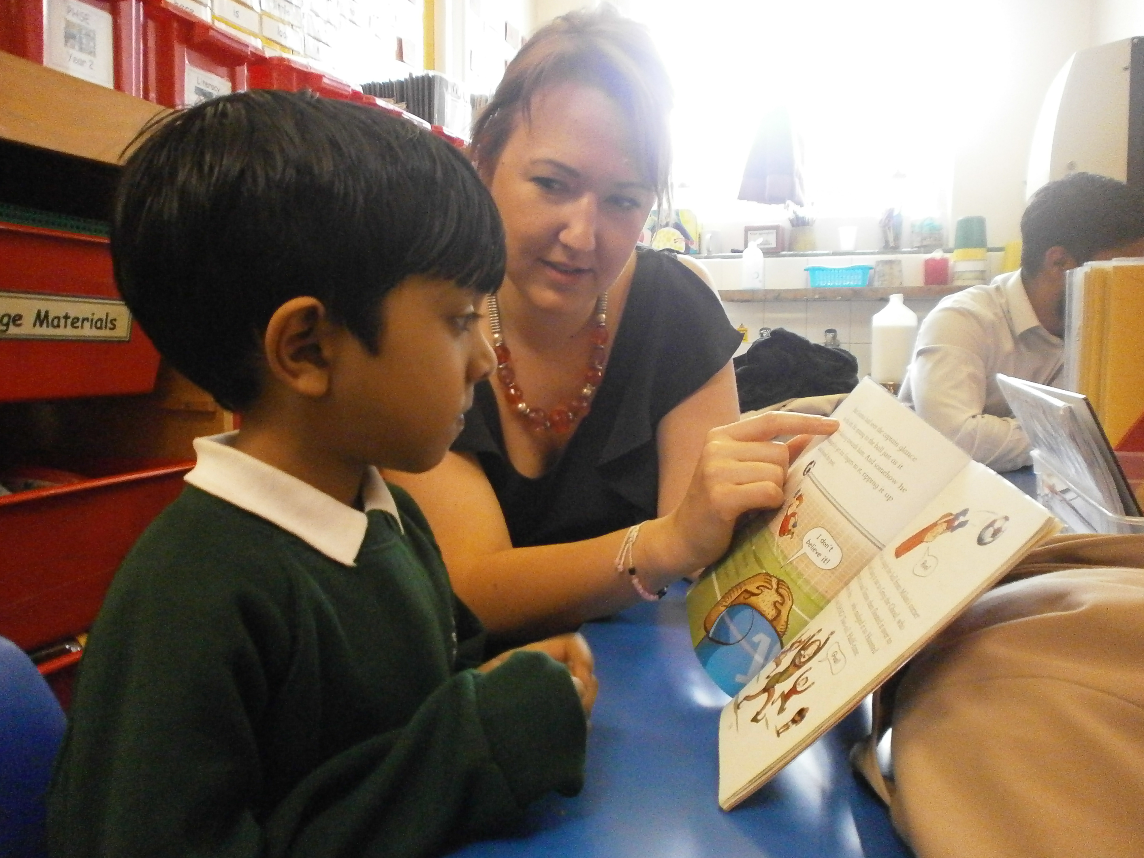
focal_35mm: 27
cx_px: 572
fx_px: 892
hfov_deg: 65.3
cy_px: 429
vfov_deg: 51.4
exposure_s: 1/50
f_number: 2.9
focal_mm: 4.8
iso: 800
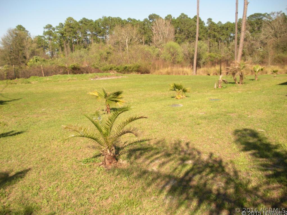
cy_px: 108
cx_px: 144
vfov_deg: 39.7
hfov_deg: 51.3
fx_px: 299
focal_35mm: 36
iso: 64
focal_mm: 6.3
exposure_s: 1/380
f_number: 3.5
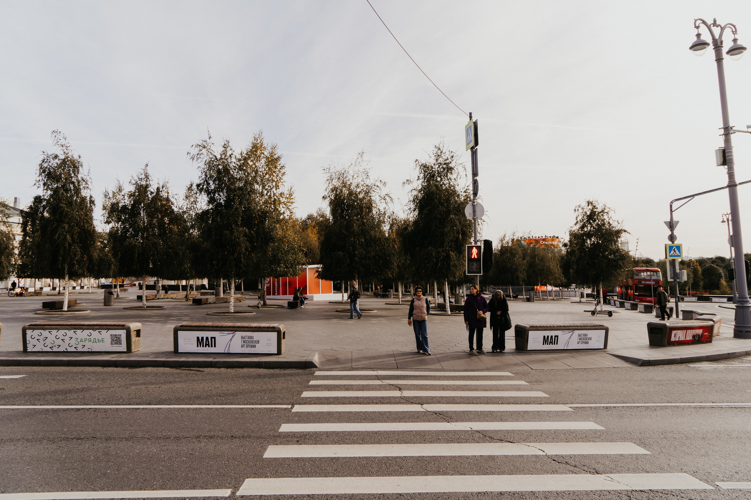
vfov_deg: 53.1
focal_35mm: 24
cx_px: 376
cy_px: 250
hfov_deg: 73.7
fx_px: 501
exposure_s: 1/125
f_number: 9
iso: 100
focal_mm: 24
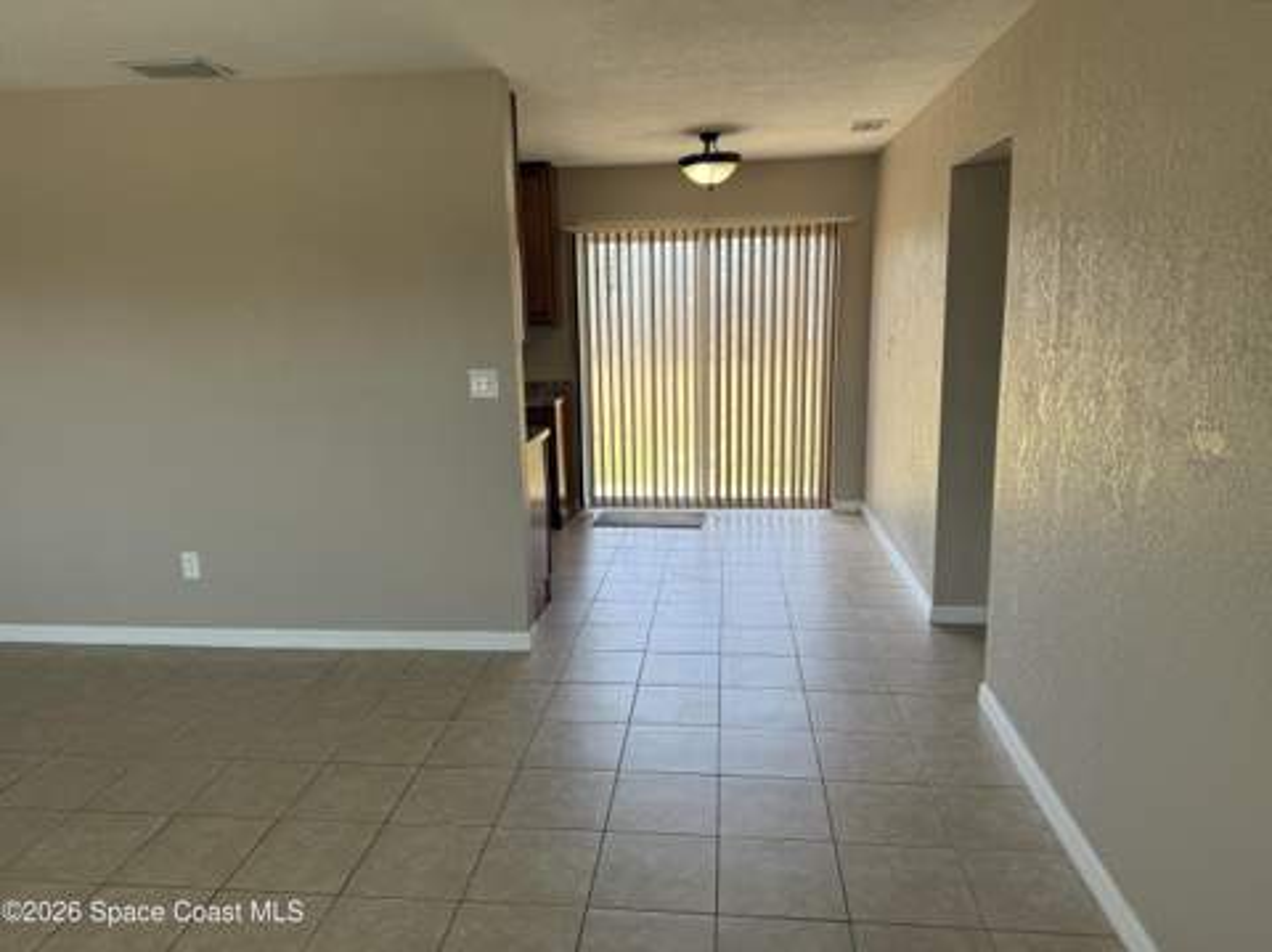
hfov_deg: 71.7
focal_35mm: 24
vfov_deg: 56.7
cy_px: 476
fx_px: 881
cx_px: 636
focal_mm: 6.76
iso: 100
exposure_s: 1/381
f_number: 1.78
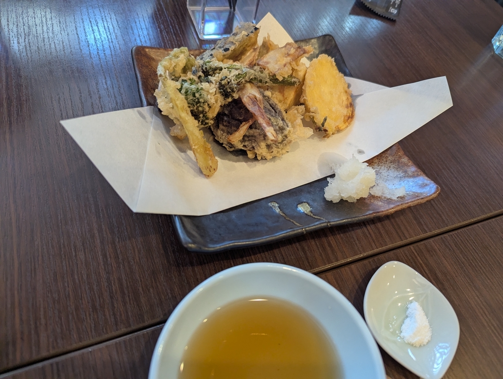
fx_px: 349
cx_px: 252
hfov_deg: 71.5
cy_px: 190
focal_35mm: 24
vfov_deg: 57.0
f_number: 1.85
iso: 1010
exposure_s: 1/168
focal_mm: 6.81
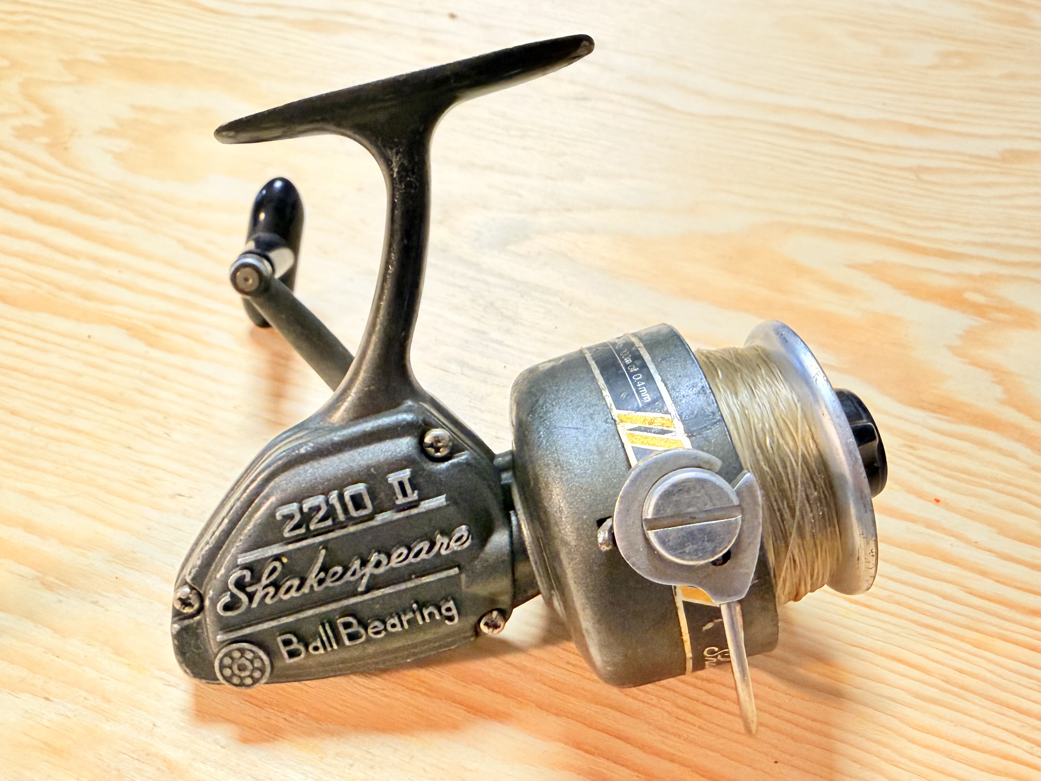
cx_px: 520
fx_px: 722
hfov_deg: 71.6
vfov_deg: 56.8
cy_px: 390
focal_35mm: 24
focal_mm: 2.22
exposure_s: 1/50
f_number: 2.2
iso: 640
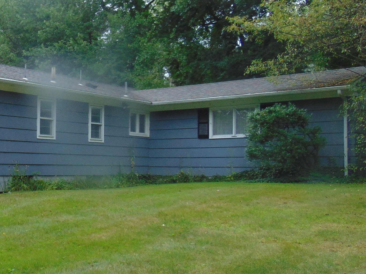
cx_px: 11
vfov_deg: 29.7
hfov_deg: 35.6
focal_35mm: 49
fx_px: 518
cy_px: 144
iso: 80
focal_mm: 4.5
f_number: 3
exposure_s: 1/200
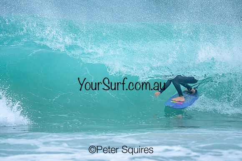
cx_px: 122
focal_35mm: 1094
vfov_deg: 1.3
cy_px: 60
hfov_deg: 1.9
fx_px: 7358
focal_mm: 800
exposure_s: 1/3200
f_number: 6.3
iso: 2200
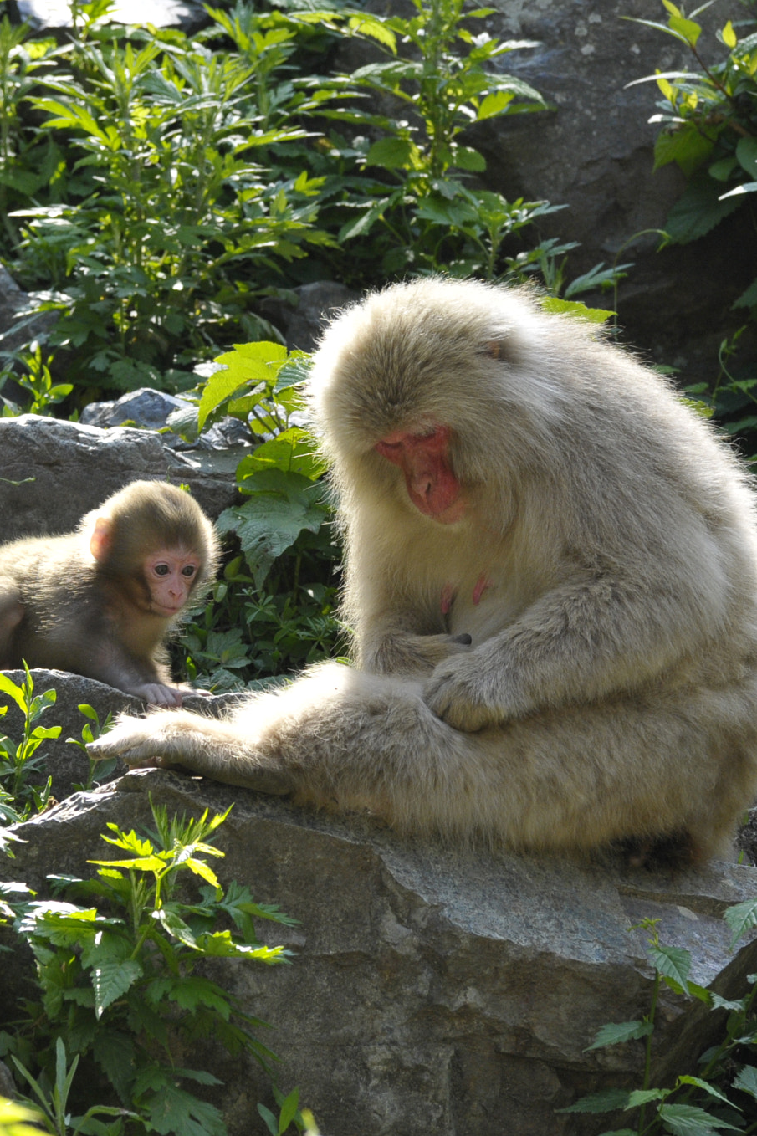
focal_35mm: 452
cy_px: 568
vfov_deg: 4.6
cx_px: 353
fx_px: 14259
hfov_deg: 3.0
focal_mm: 200
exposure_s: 1/400
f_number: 8
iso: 640
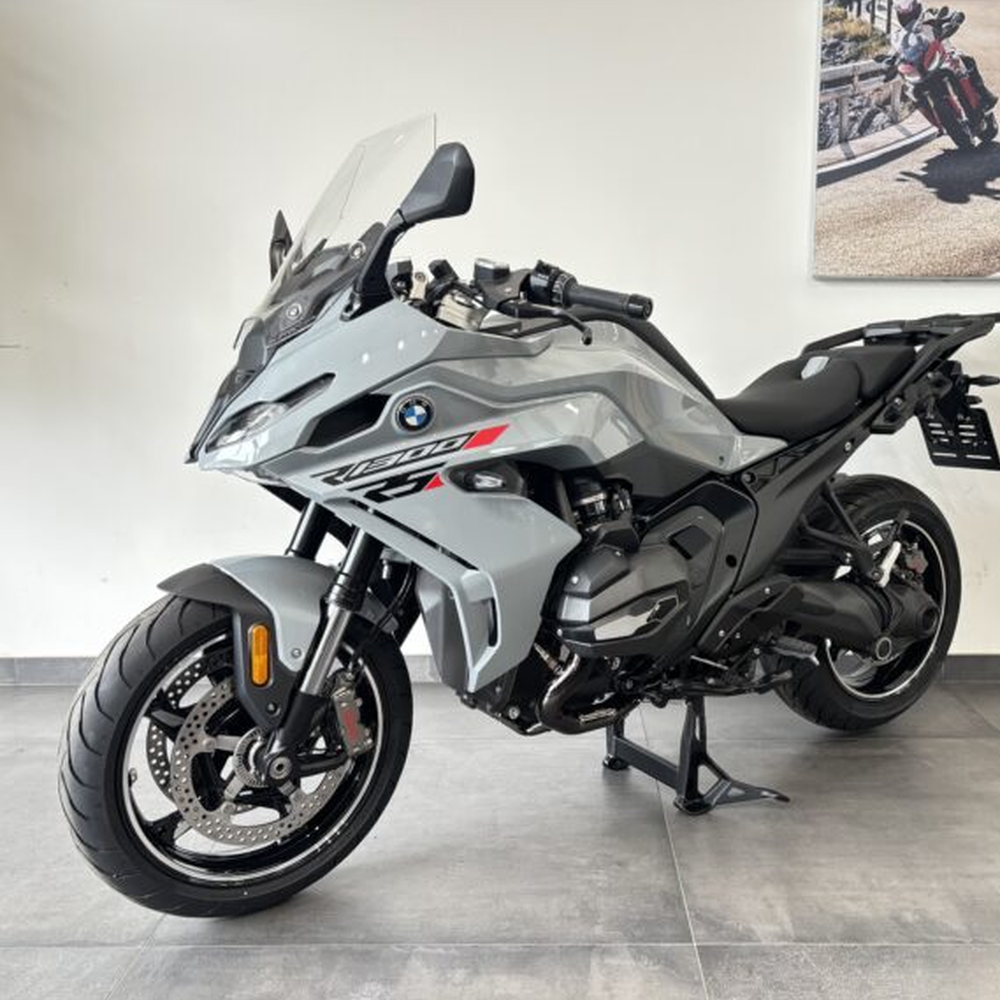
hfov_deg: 52.4
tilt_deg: -9.6
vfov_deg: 52.5
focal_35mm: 31
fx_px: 1013
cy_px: 501
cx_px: 562
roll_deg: +0.4
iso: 125
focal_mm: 5.96
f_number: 1.6
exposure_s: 1/121
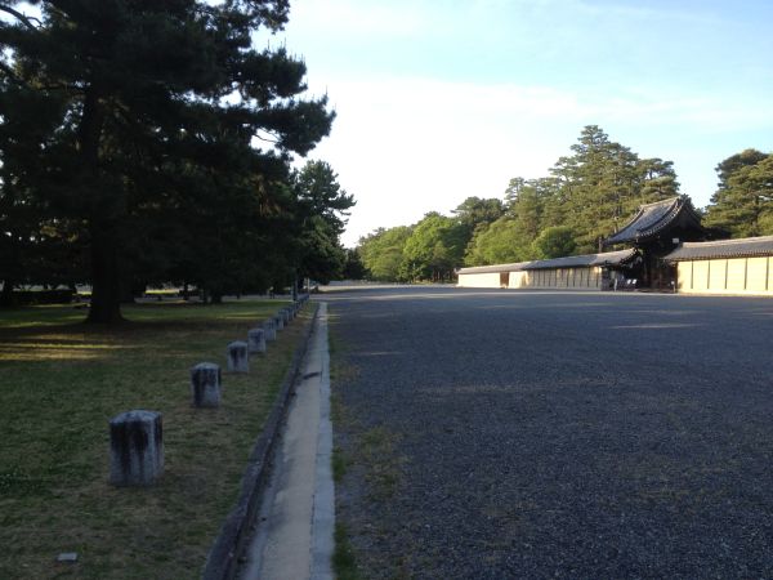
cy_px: 290
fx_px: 782
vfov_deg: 40.7
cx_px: 386
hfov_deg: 52.6
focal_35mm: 35
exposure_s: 1/438
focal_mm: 4.28
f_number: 2.4
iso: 50
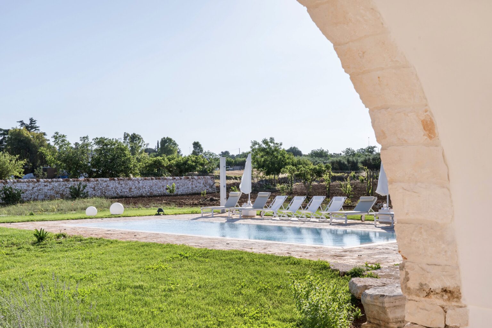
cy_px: 164
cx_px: 246
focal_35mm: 43
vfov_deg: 31.2
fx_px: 588
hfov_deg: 45.4
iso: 500
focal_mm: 43
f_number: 16
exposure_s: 1/400
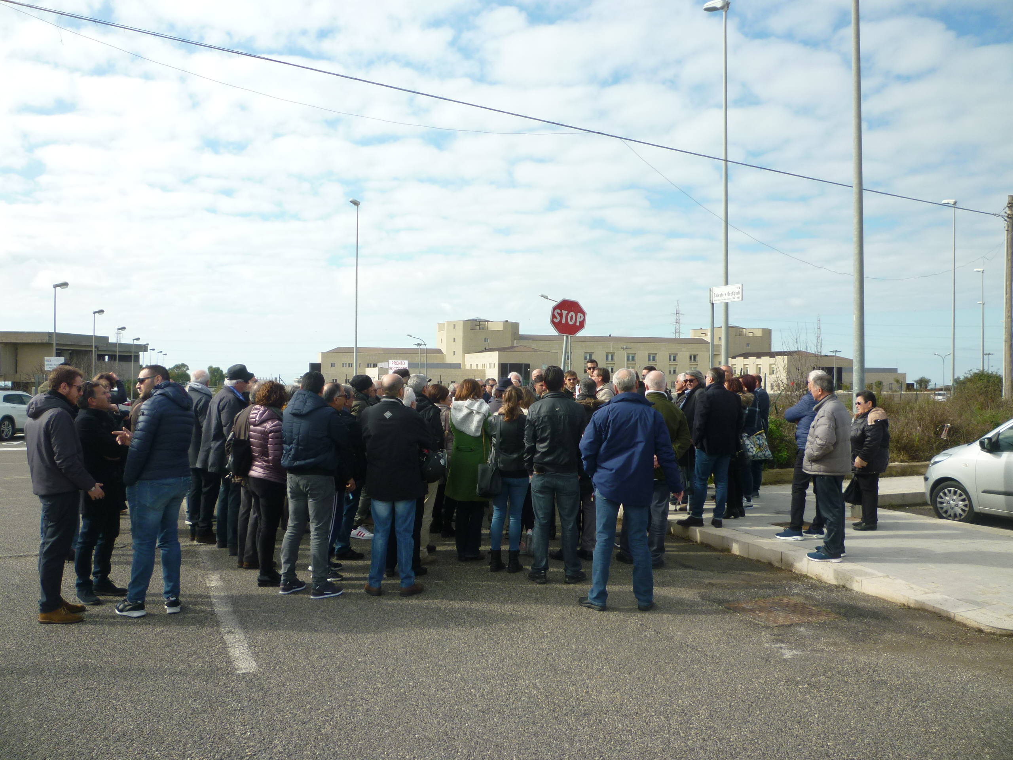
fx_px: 849
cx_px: 506
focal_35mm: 29
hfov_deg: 61.7
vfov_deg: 48.2
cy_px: 380
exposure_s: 1/500
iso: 80
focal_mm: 5.2
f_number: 3.5
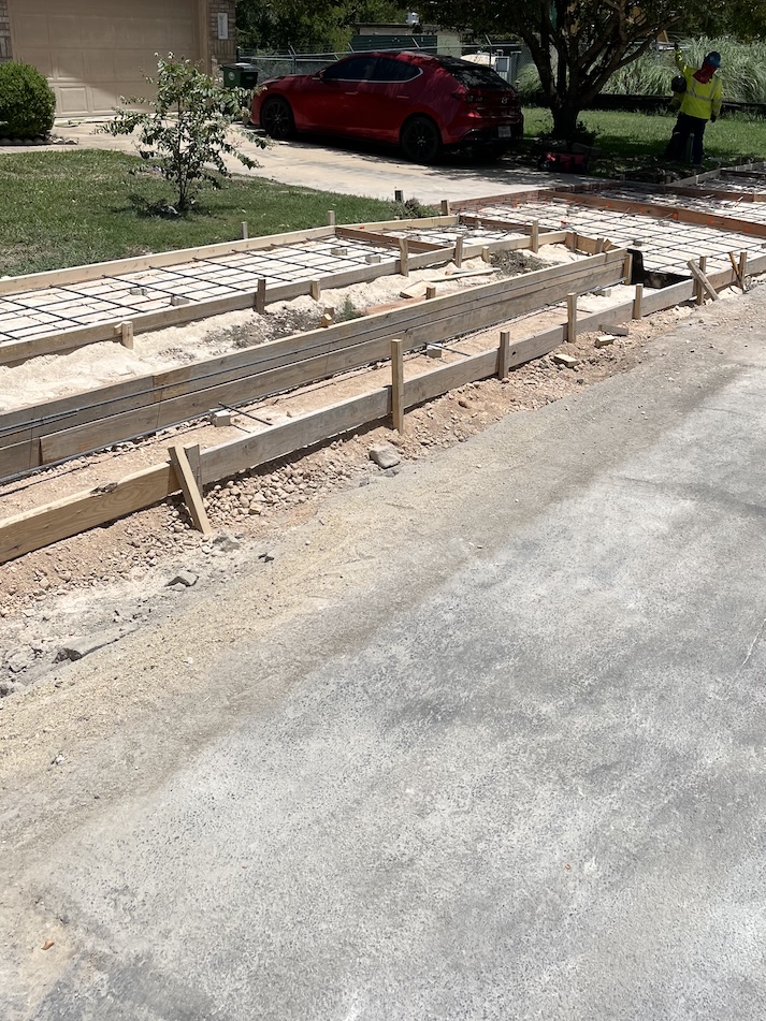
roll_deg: +0.3
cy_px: 388
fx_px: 1033
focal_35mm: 35
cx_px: 422
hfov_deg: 40.6
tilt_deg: -18.2
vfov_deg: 52.1
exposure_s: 1/6173
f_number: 1.6
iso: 50
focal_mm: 5.1
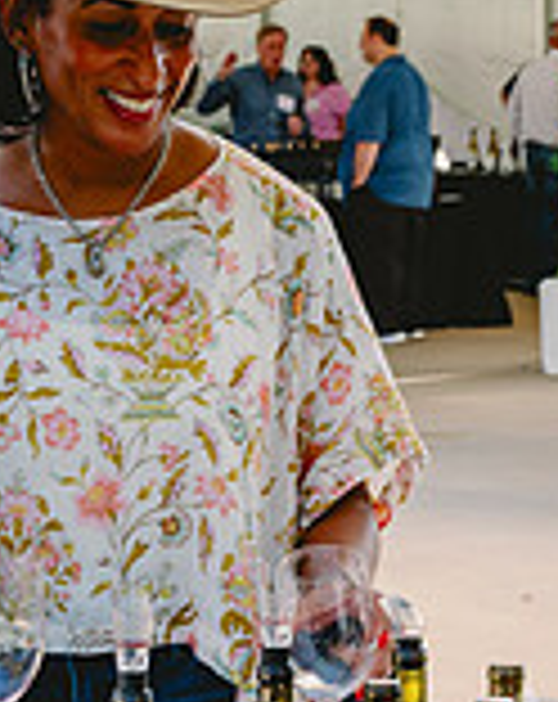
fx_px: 3482
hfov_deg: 9.1
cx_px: 450
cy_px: 380
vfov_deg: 11.5
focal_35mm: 168
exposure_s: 1/125
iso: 400
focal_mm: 48
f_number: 7.1
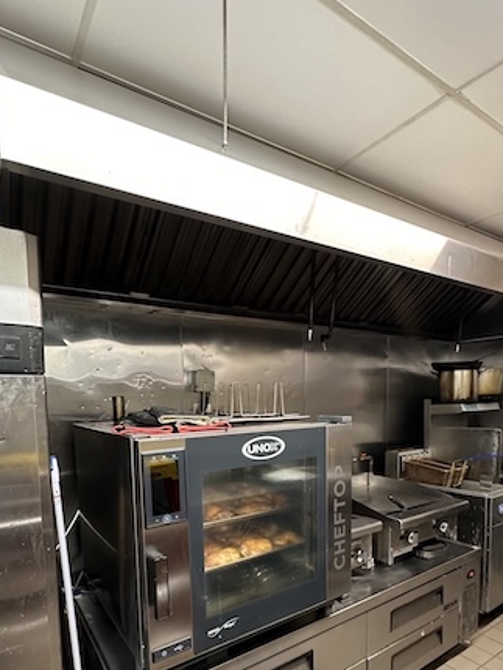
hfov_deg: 63.5
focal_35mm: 21
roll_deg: -0.3
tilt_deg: -5.3
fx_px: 406
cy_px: 436
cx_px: 244
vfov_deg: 76.9
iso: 320
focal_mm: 2.22
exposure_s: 1/60
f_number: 2.2
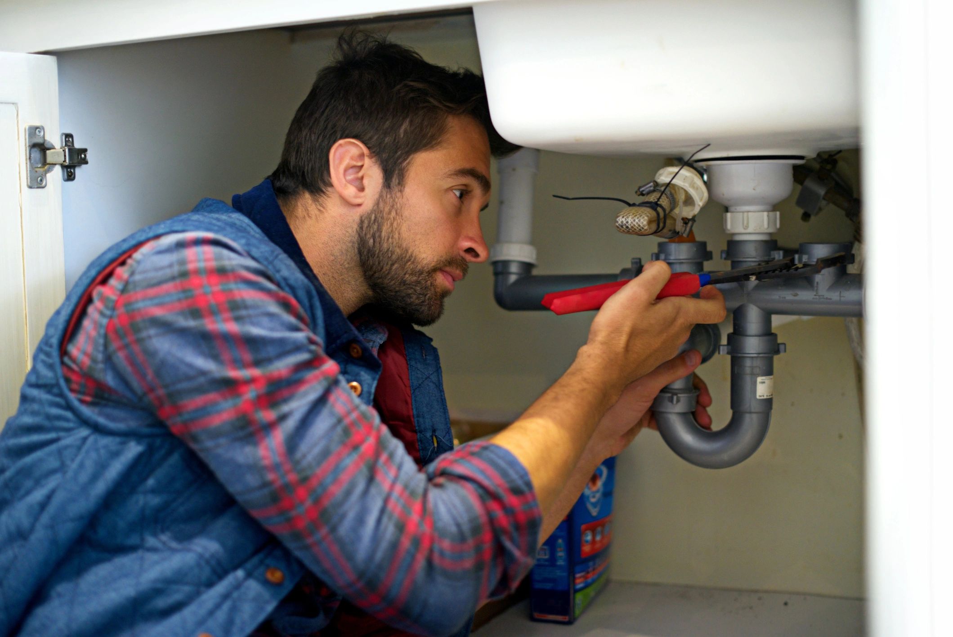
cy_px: 318
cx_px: 476
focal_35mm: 50
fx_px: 1324
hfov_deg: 39.6
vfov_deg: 27.0
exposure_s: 1/160
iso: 500
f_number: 2
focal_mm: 50
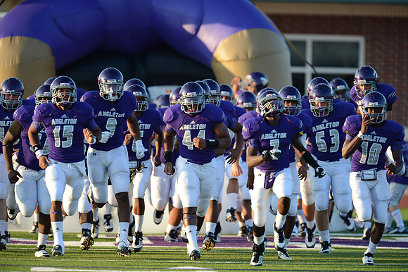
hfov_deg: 3.8
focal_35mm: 550
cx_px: 204
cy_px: 136
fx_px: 6230
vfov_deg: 2.5
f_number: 4
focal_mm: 550
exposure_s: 1/1250
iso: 800
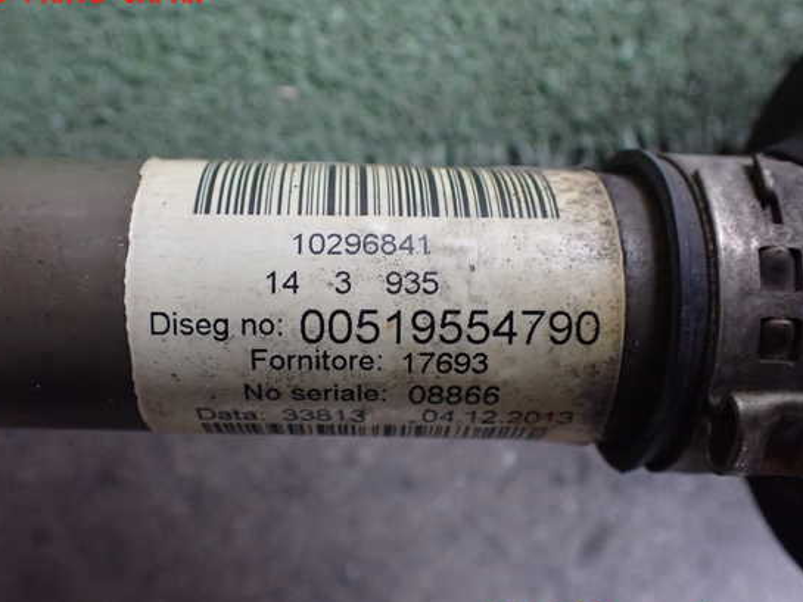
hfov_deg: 55.3
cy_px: 306
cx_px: 377
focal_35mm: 33
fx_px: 766
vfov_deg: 43.0
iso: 800
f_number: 2.3
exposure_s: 1/100
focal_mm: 5.4
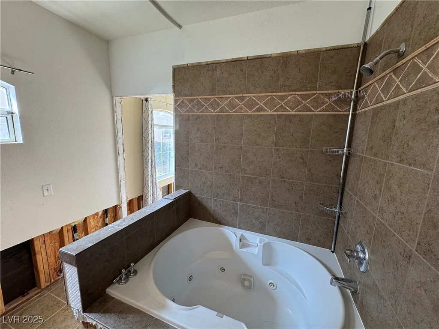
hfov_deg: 102.1
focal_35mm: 14
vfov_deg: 85.7
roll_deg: -2.7
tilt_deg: -11.0
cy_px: 164
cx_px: 220
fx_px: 178
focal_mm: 2.22
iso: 125
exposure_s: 1/120
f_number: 2.2
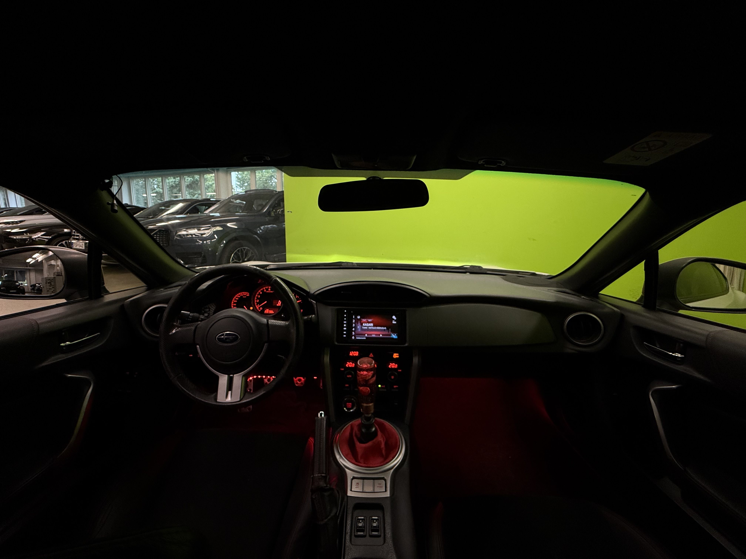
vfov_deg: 85.7
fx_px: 302
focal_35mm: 14
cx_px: 373
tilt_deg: -11.0
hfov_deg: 102.1
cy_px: 280
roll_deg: -1.0
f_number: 2.2
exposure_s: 1/100
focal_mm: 2.22
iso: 160
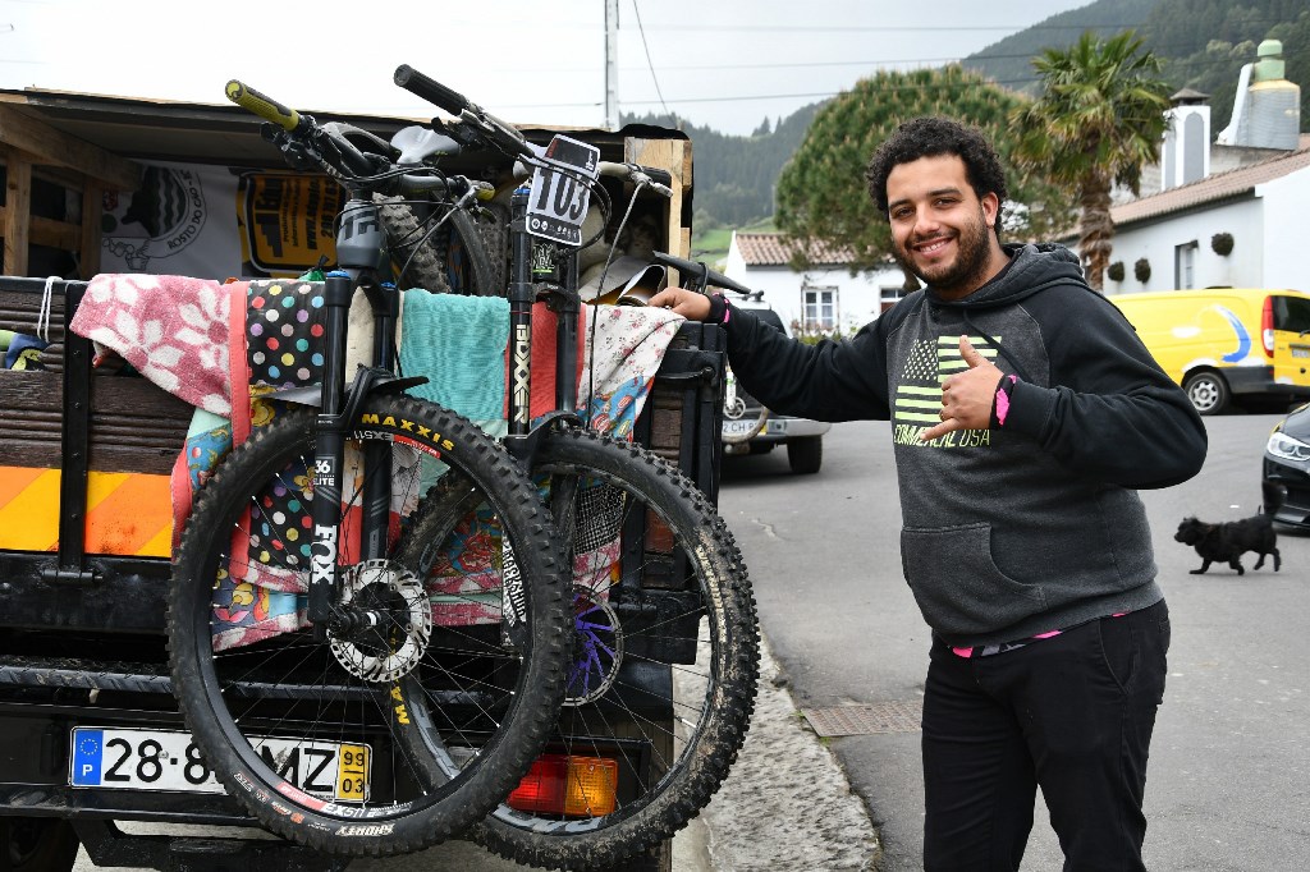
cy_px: 436
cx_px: 655
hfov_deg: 38.9
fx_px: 1855
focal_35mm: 51
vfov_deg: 26.5
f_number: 7.1
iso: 200
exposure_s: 1/250
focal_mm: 34
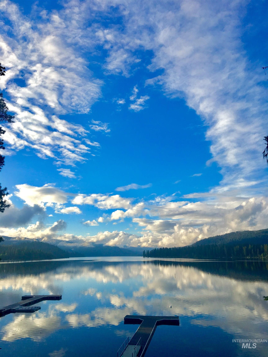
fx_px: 299
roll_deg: +1.4
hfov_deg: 48.2
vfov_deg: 61.7
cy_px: 178
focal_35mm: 29
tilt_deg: +16.0
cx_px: 134
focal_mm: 4.15
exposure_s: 1/1748
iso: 25
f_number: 2.2
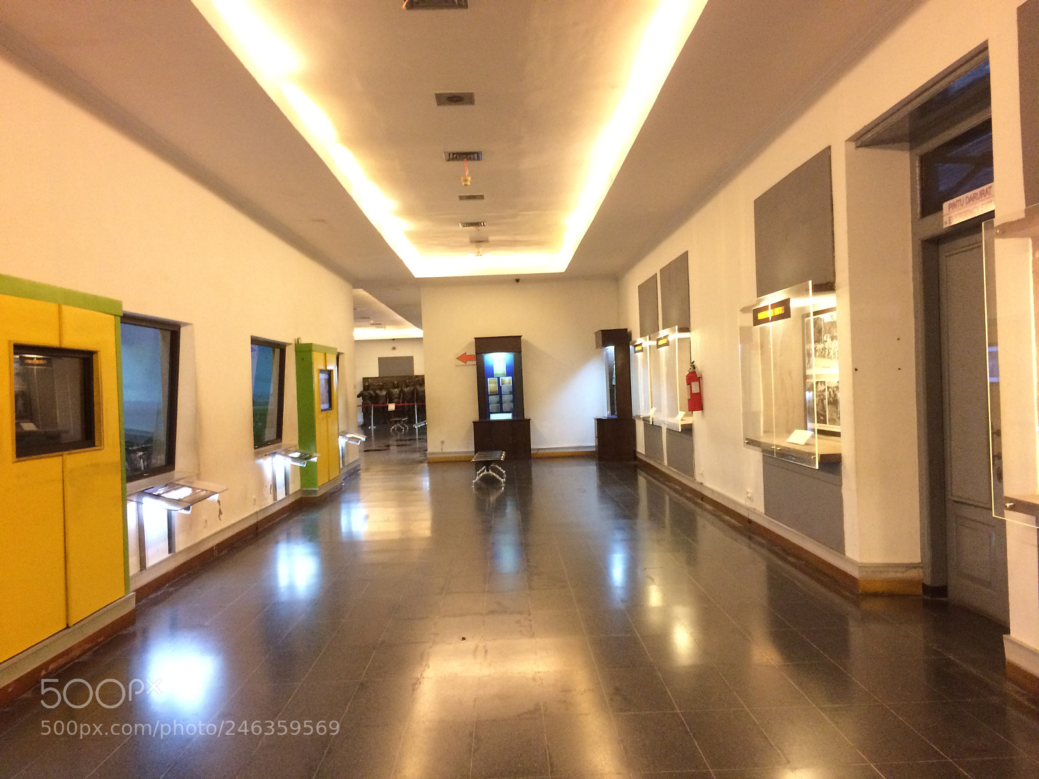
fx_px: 870
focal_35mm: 29
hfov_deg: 61.7
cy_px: 390
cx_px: 520
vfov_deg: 48.2
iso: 320
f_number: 2.2
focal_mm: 4.15
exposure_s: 1/25
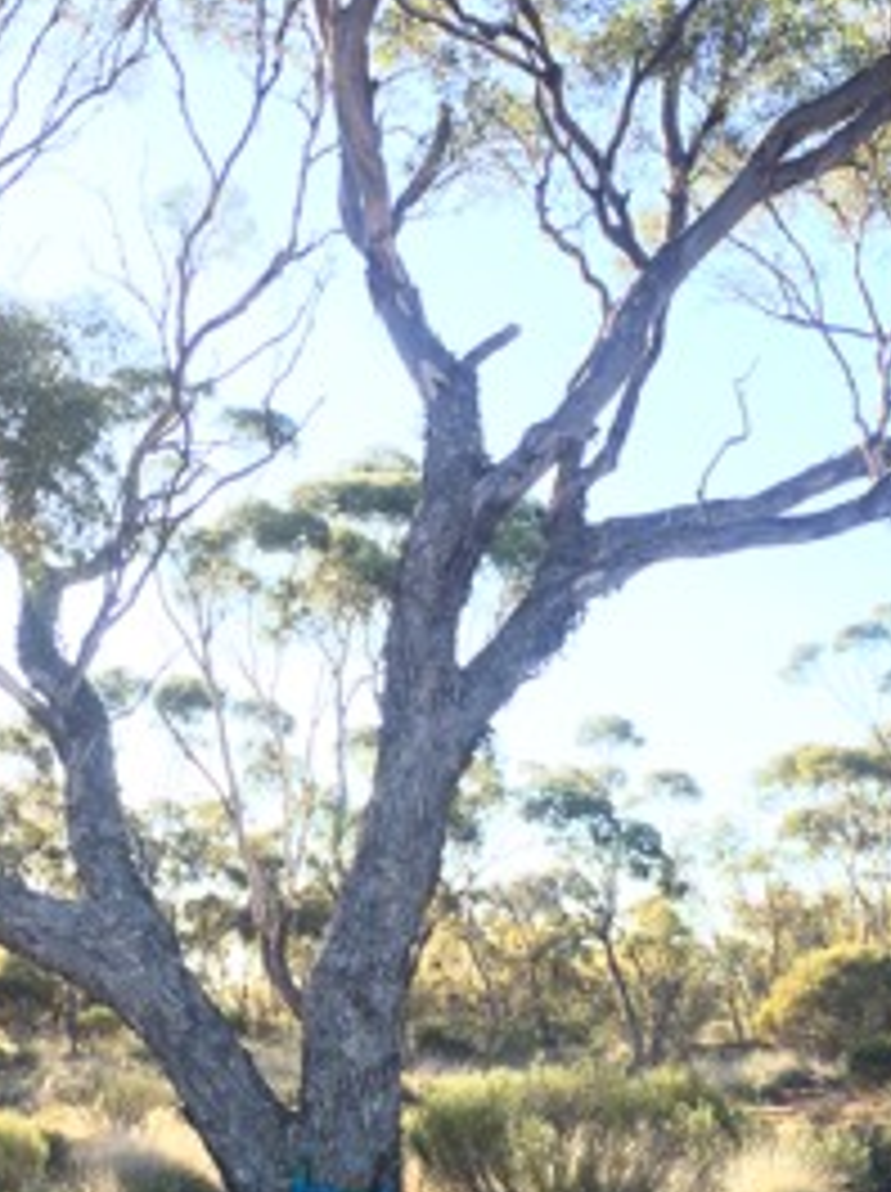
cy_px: 720
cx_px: 234
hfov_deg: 25.3
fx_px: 1961
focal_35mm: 57
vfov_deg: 33.7
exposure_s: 1/246
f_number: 2.2
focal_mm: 4.15
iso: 32
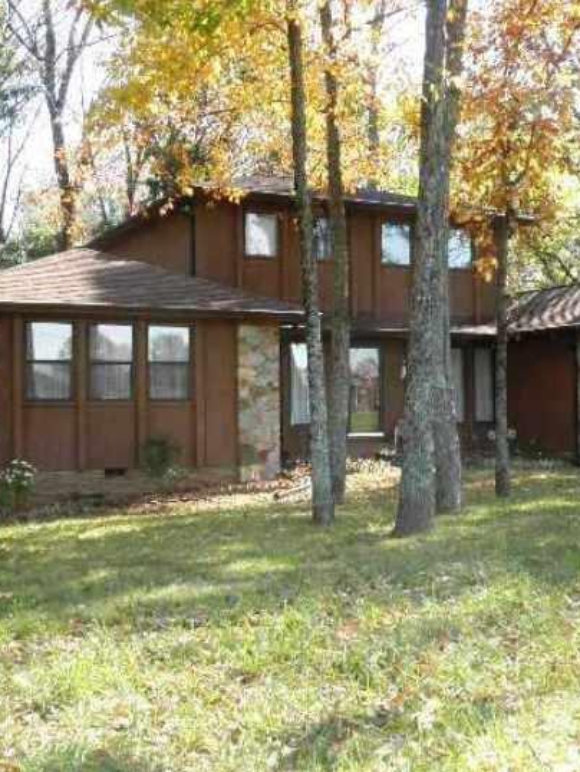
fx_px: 1049
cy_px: 387
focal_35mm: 47
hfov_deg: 30.9
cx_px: 325
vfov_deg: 40.4
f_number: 3.2
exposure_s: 1/125
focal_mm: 6.1
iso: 64
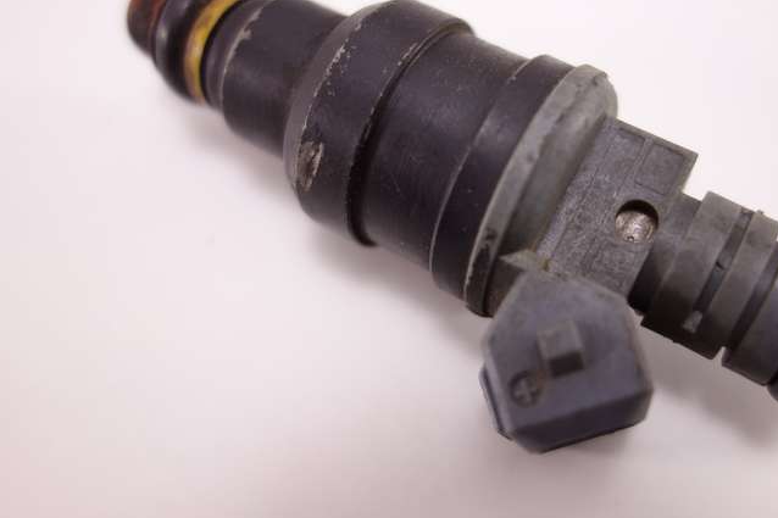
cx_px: 471
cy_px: 215
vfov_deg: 36.8
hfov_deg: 52.7
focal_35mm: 36
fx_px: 778
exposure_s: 1/100
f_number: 2.2
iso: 125
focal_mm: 10.4
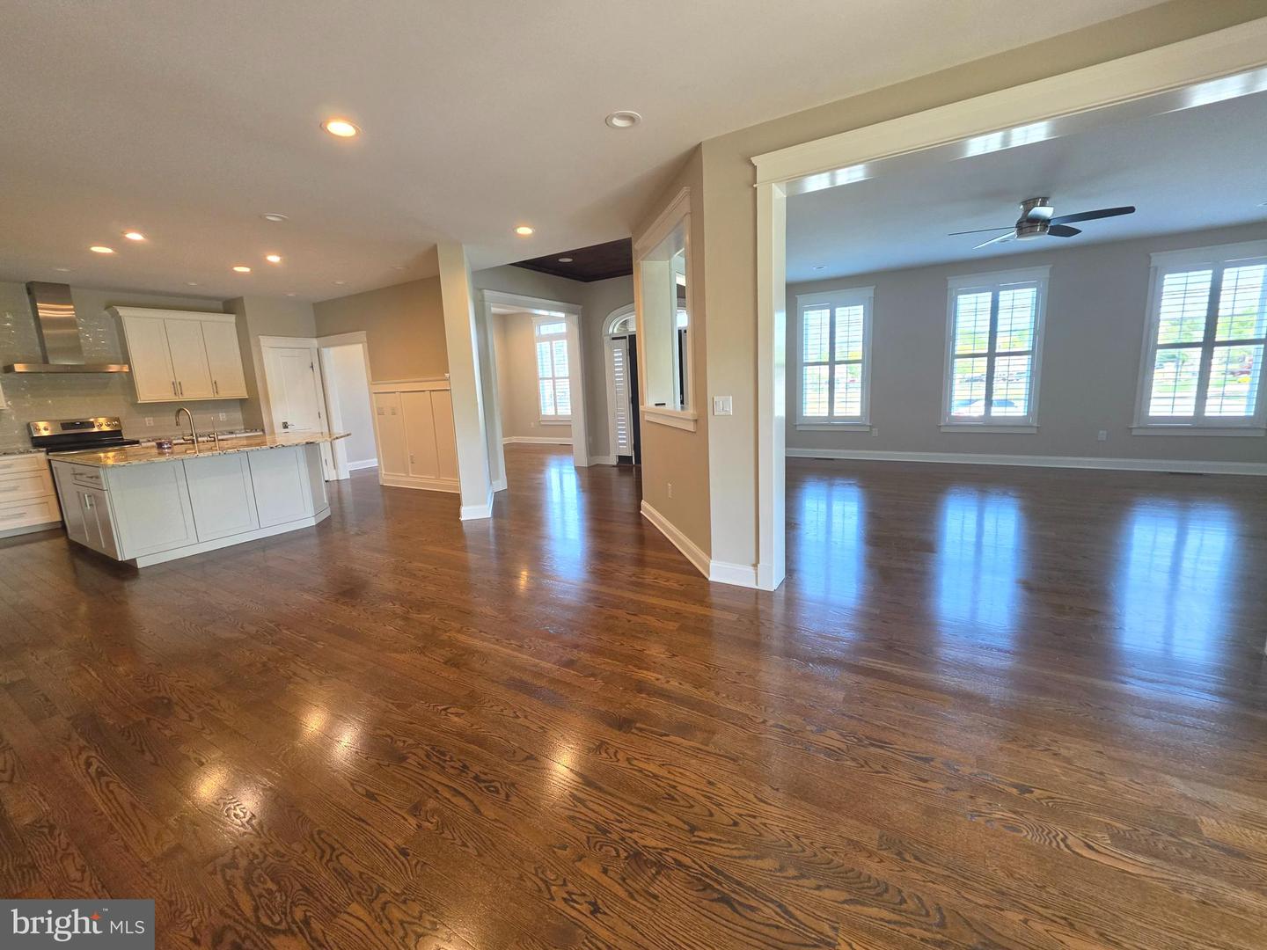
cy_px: 475
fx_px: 476
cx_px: 634
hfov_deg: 106.2
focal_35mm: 13
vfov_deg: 89.9
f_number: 1.9
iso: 100
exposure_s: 1/120
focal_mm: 2.2
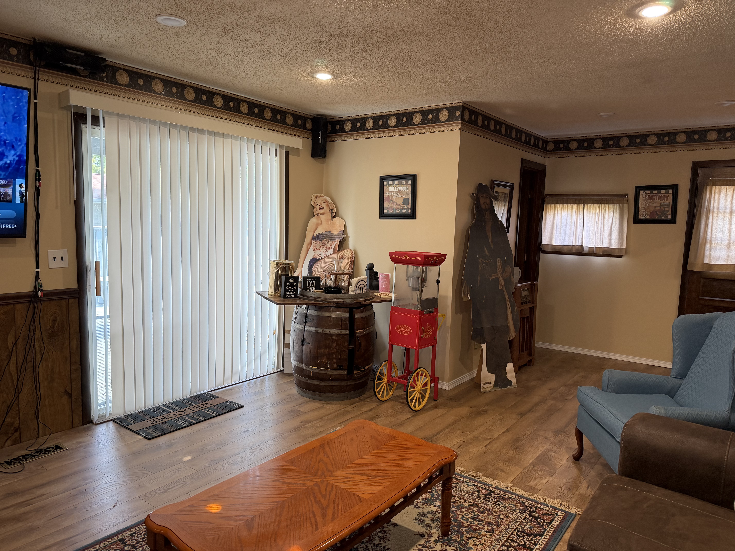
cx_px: 368
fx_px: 510
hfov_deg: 71.6
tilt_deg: -6.4
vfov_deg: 56.8
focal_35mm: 24
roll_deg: -1.7
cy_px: 276
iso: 160
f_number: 1.78
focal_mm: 6.76
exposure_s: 1/60
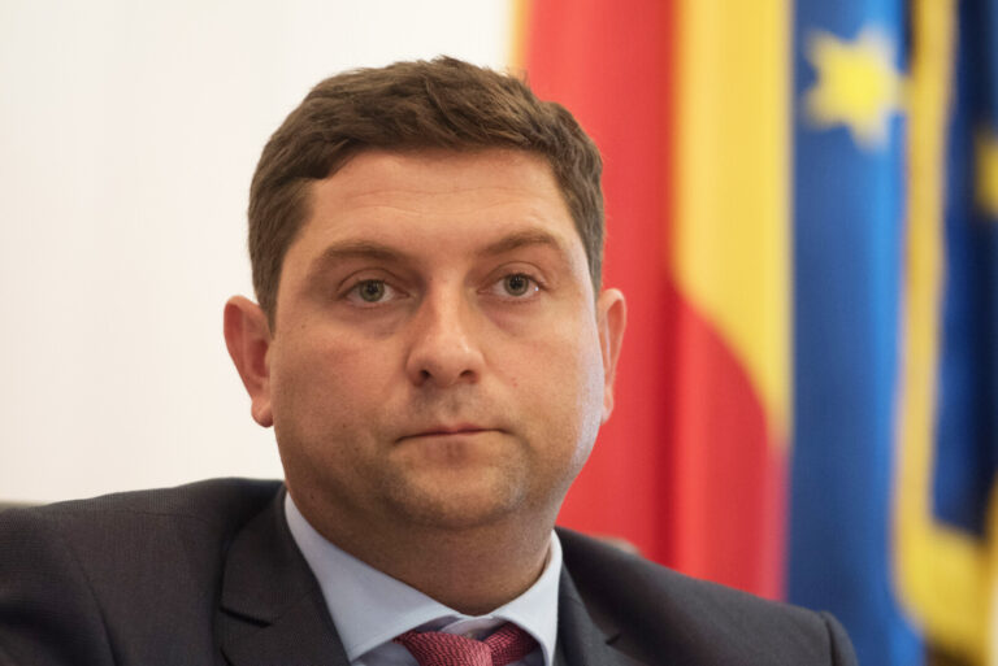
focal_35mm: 200
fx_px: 5547
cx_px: 499
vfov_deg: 6.9
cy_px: 333
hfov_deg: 10.3
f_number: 2.8
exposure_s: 1/125
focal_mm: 200
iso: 3200
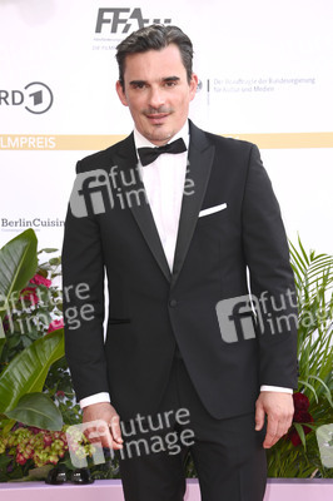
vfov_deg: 20.4
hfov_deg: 13.7
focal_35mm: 100
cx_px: 166
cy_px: 250
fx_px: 1390
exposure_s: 1/250
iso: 500
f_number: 6.3
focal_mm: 100
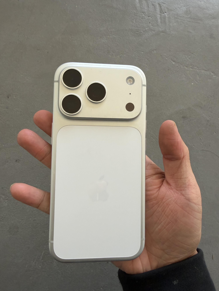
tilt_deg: -76.8
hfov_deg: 56.8
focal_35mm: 24
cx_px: 110
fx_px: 202
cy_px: 146
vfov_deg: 71.6
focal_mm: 2.22
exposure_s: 1/121
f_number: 2.2
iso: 160
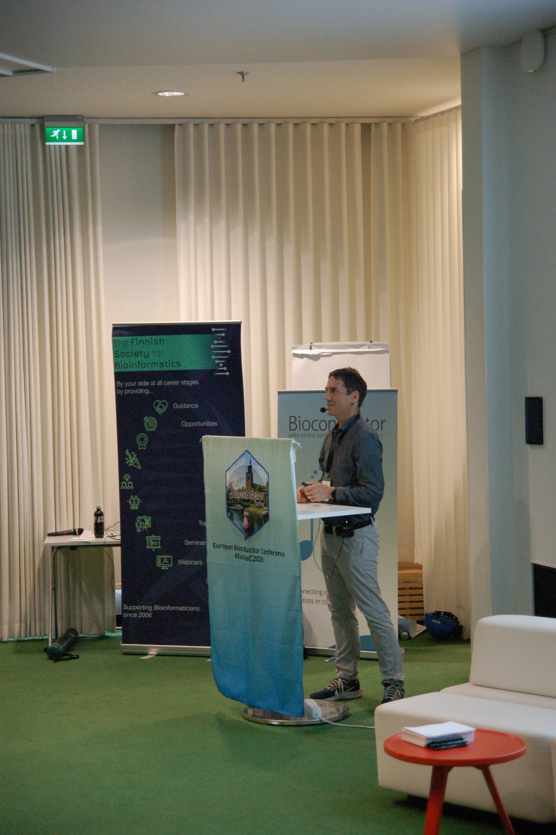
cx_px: 278
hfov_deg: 18.2
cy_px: 418
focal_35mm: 75
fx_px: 1740
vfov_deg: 27.0
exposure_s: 1/125
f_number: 2.8
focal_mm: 50
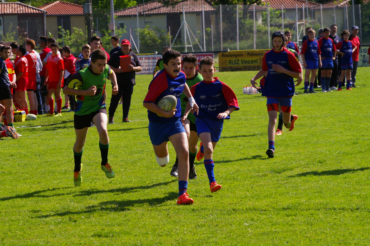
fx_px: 2049
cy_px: 123
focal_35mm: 200
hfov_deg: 10.3
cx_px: 185
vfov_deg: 6.9
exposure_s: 1/500
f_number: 9.5
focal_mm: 133
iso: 400
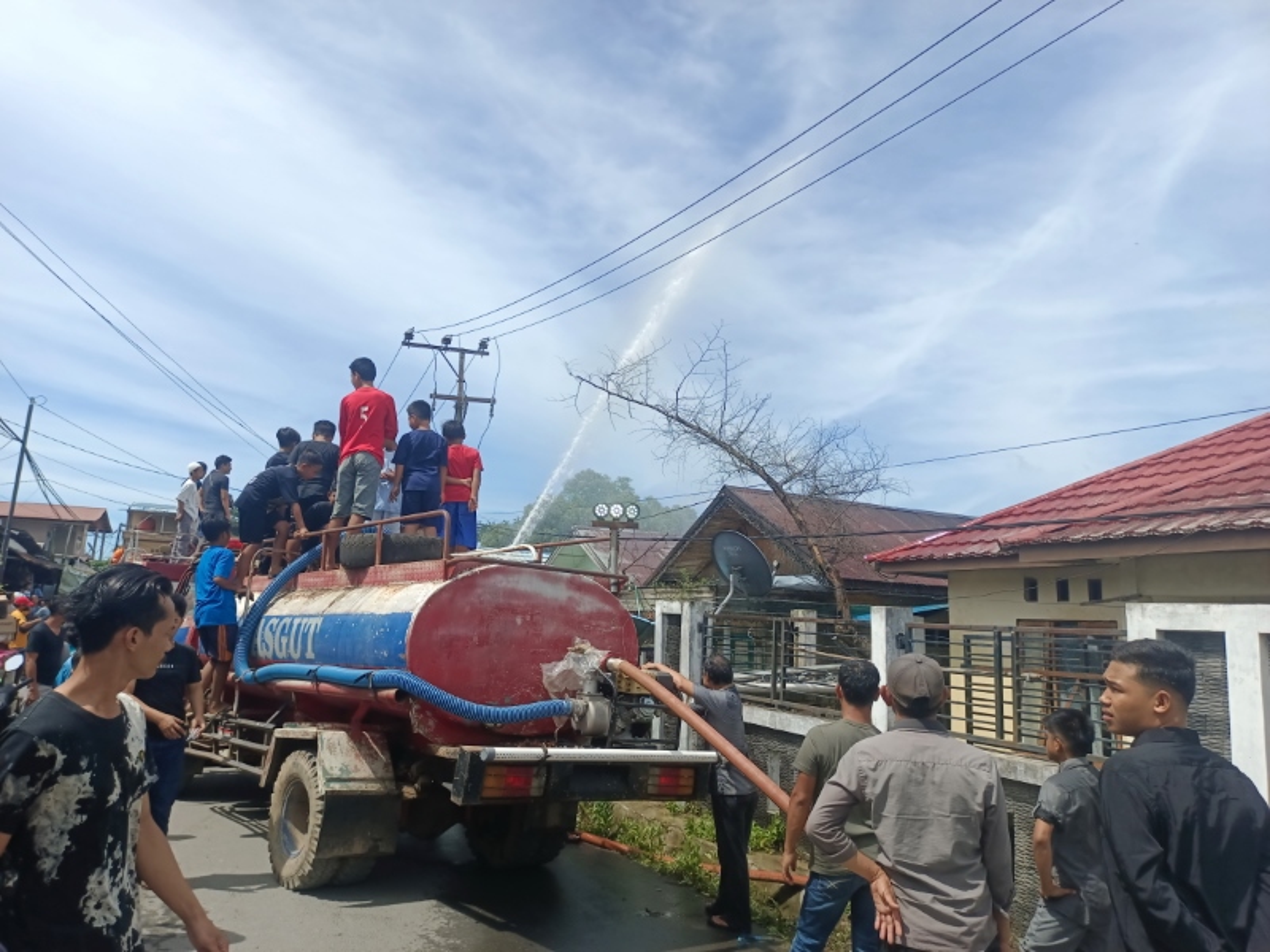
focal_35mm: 25
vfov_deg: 54.9
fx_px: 917
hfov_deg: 69.4
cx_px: 635
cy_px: 476
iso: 100
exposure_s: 1/611
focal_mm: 4.71
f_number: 1.79
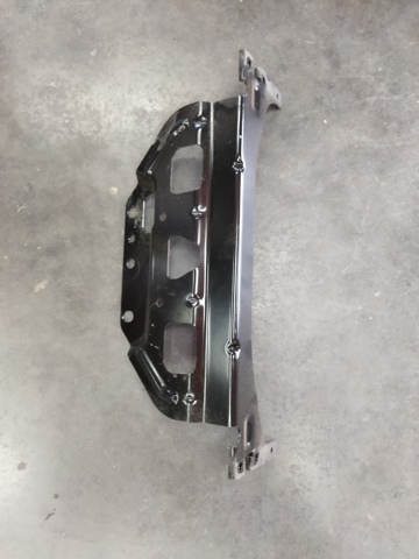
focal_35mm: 27
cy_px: 280
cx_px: 210
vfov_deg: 65.3
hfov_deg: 51.4
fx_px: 436
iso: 322
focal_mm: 4.71
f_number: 1.79
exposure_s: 1/50
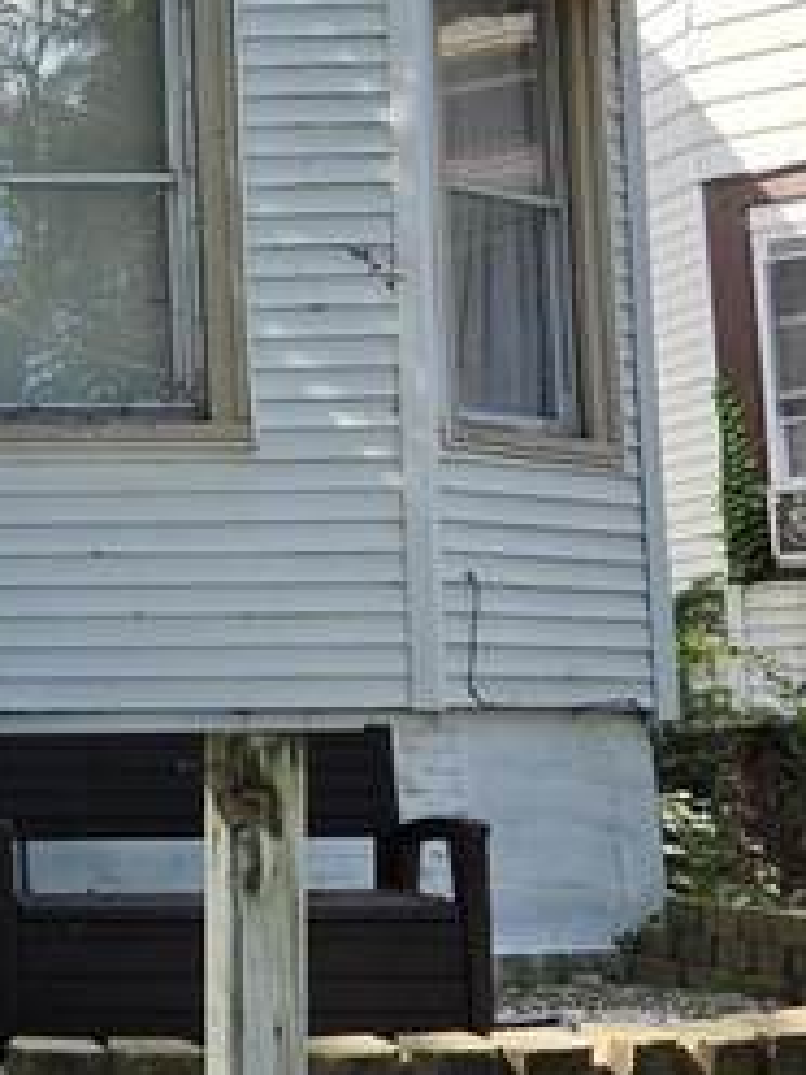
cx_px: -503
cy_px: 472
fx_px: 2763
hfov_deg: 15.0
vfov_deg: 22.0
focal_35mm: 89
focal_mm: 5.4
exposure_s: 1/1925
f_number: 1.8
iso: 80
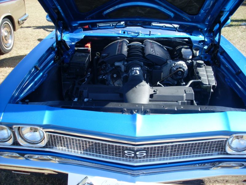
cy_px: 92
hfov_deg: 49.0
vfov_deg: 37.7
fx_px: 270
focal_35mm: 38
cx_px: 123
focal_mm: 6.3
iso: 80
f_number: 7.7
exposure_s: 1/60
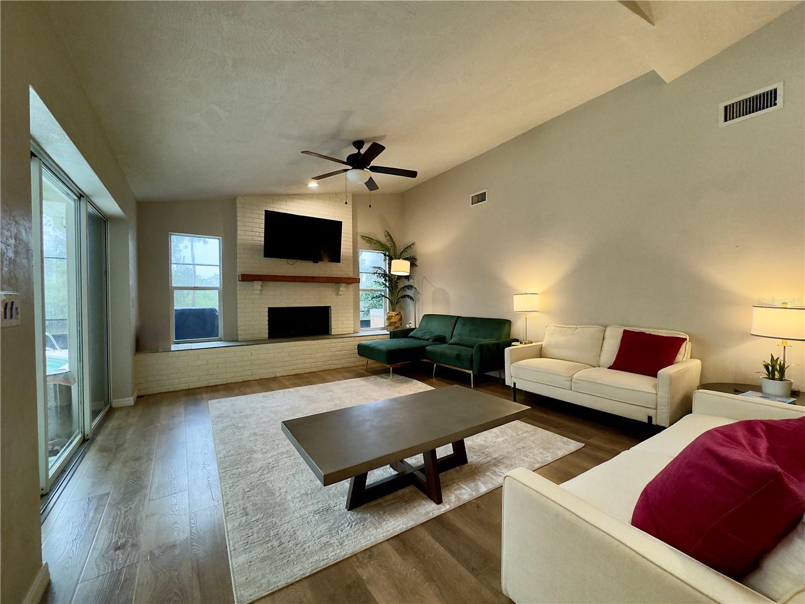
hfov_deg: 102.1
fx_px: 326
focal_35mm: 14
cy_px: 302
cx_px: 402
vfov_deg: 85.7
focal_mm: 2.22
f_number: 2.2
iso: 200
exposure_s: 1/60
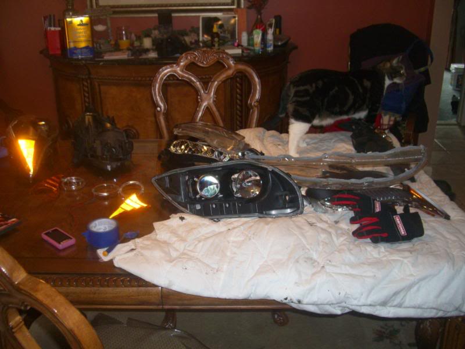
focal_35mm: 38
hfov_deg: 49.0
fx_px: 510
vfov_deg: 37.7
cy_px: 174
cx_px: 232
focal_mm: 7.9
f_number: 2.8
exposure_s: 1/60
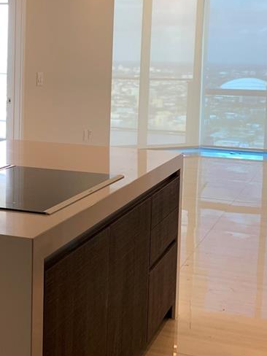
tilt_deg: -6.6
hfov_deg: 22.6
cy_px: 136
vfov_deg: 30.2
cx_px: 48
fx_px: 658
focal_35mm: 64
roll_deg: -1.5
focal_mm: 4.25
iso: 64
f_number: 1.8
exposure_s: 1/120
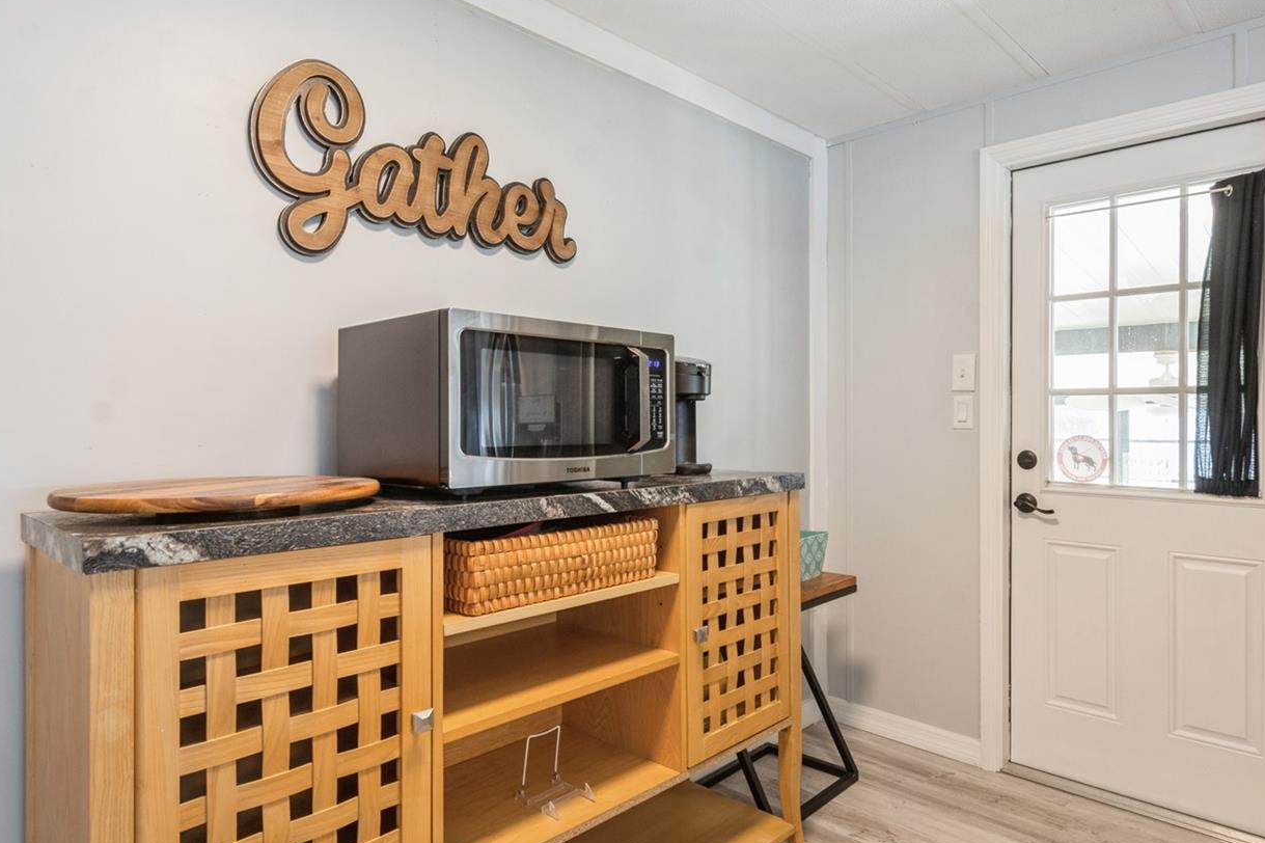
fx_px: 761
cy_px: 372
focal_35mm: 22
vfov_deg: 57.8
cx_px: 671
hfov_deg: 79.4
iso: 200
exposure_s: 1/5
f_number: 8
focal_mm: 11
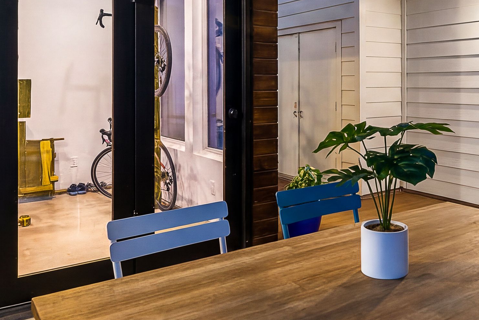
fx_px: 453
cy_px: 76
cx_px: 297
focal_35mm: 34
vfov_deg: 37.8
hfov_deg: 55.2
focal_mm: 12
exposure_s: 1/50
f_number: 4.5
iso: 640
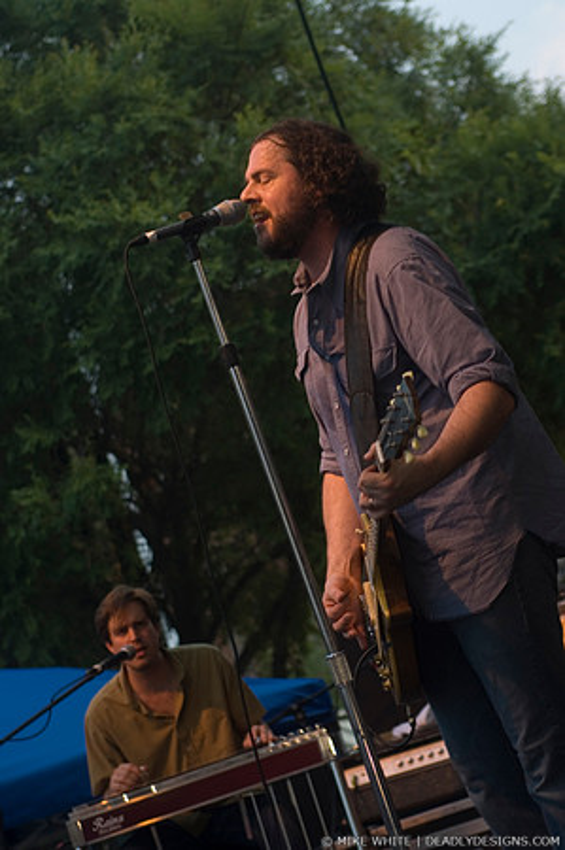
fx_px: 2477
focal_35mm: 105
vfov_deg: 19.5
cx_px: 282
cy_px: 425
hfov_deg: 13.0
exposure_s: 1/125
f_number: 4
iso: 200
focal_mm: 70
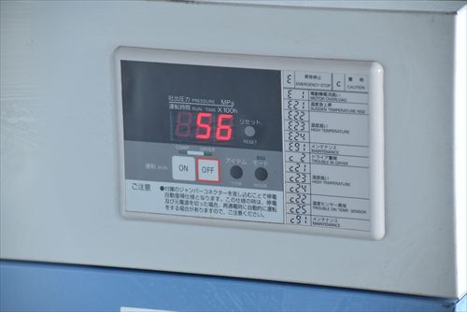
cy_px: 156
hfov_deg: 11.8
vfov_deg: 7.9
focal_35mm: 174
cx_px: 234
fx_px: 2258
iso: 1250
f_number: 6.3
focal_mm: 116
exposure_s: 1/125
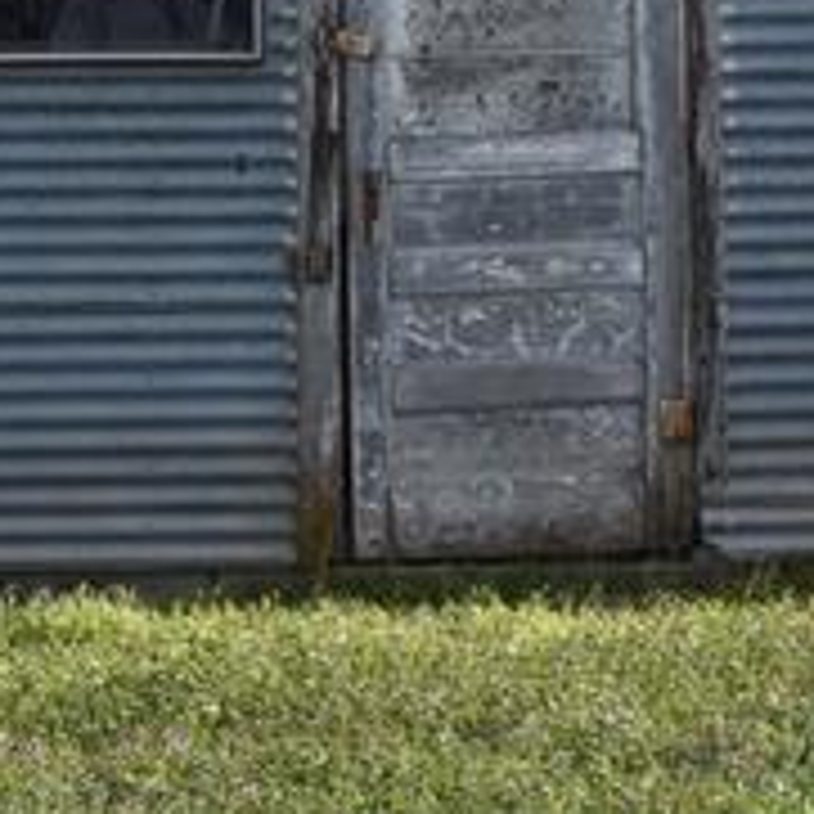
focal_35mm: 245
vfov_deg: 7.1
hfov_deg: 7.0
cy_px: 99
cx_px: -675
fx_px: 6518
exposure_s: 1/250
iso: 180
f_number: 8
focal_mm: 34
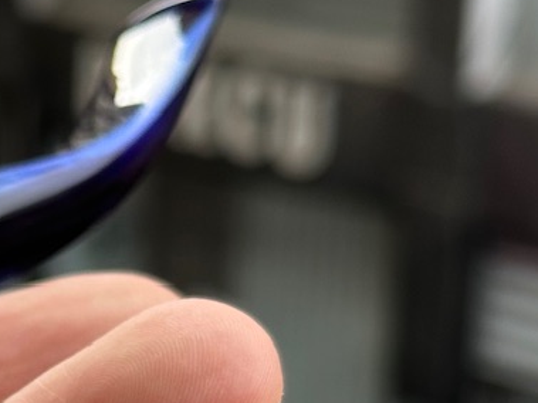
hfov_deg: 11.7
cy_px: 569
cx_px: -260
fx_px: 2517
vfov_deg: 9.0
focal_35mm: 162
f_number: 1.78
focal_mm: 6.86
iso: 64
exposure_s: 1/791
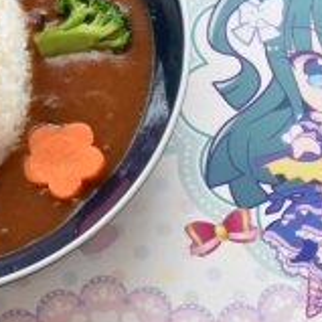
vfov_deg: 16.2
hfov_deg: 16.3
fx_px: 1126
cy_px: 105
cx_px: 132
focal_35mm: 107
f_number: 13
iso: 1800
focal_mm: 26
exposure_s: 1/80
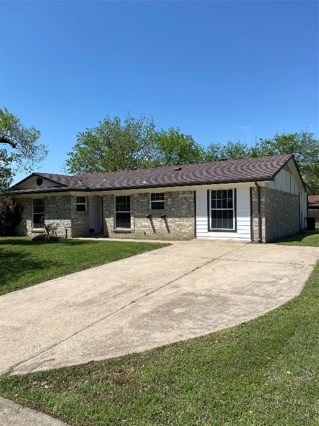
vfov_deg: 67.3
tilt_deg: +0.8
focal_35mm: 26
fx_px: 319
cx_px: 160
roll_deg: +0.7
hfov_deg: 53.1
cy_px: 213
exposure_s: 1/3846
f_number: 1.8
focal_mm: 4.25
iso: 32
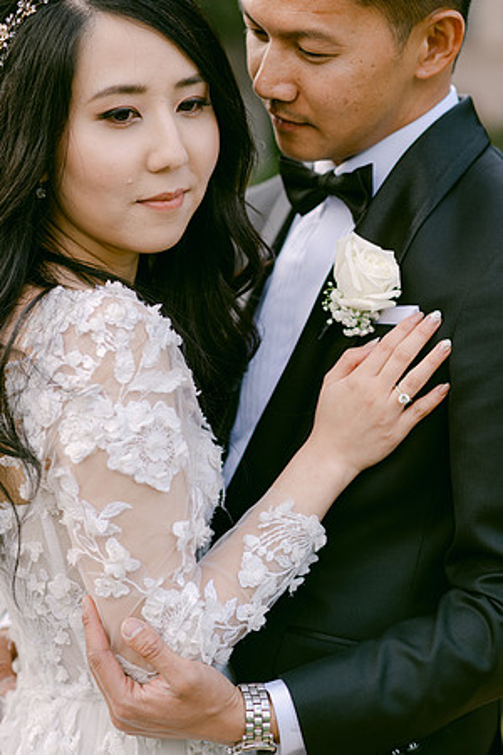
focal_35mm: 85
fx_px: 1781
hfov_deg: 16.1
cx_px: 252
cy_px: 378
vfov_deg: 23.9
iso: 100
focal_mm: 85
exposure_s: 1/320
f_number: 2.8
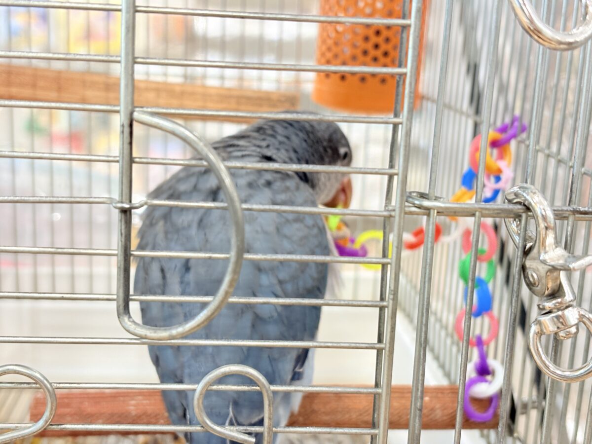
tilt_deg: -13.7
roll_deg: -1.6
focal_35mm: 52
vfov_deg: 28.0
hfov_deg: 36.8
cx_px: 296
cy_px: 222
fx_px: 889
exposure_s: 1/50
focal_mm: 5.96
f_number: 1.6
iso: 125
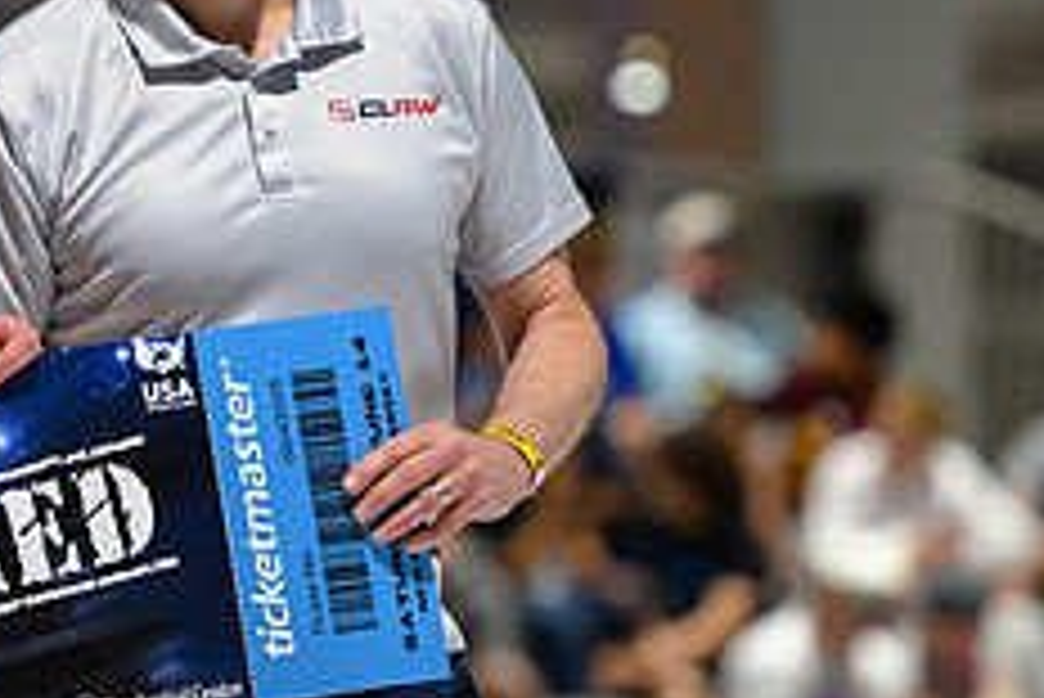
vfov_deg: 3.0
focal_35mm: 453
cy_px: 262
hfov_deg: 4.5
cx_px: 210
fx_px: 13145
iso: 5000
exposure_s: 1/640
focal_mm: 150
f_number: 2.8
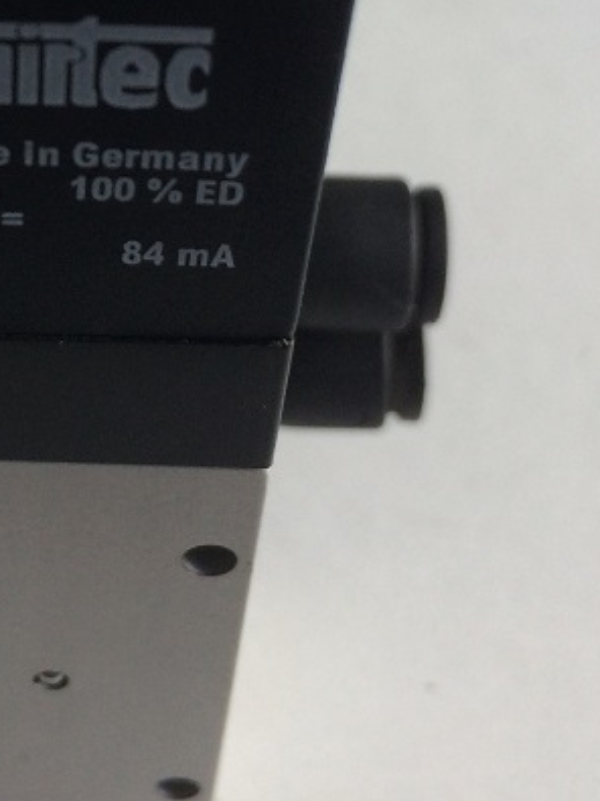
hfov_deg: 20.0
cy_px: 114
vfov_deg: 26.3
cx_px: 40
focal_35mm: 72
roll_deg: +0.1
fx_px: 1665
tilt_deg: -43.8
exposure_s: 1/100
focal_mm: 4.15
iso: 64
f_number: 2.2
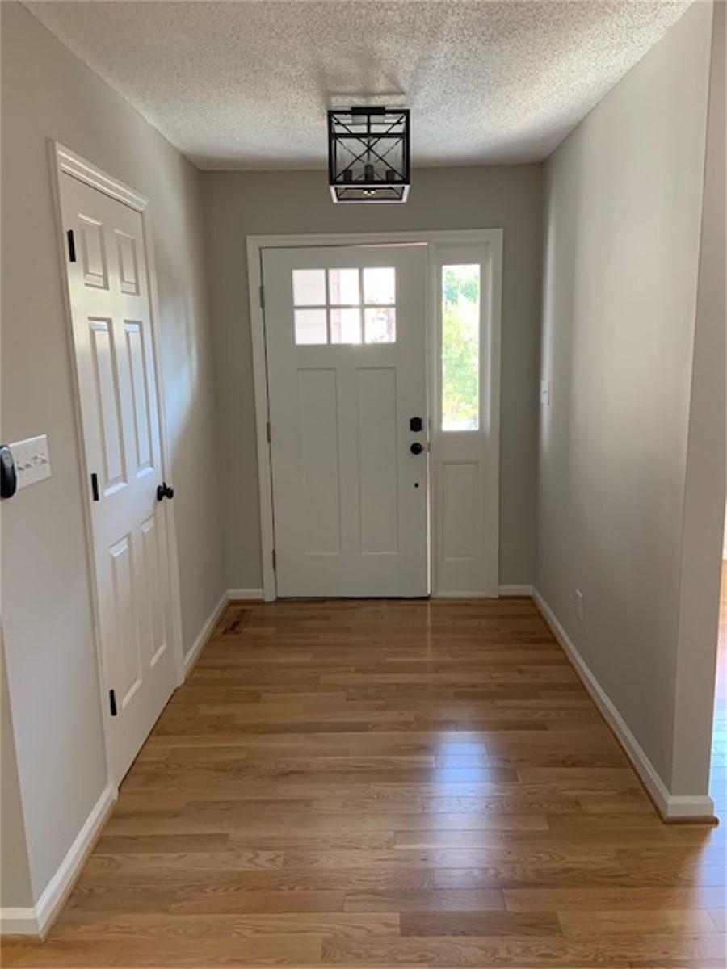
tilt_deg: -8.7
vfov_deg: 67.3
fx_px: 728
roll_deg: +0.6
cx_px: 364
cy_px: 484
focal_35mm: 26
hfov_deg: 53.1
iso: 250
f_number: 1.8
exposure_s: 1/60
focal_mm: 4.25
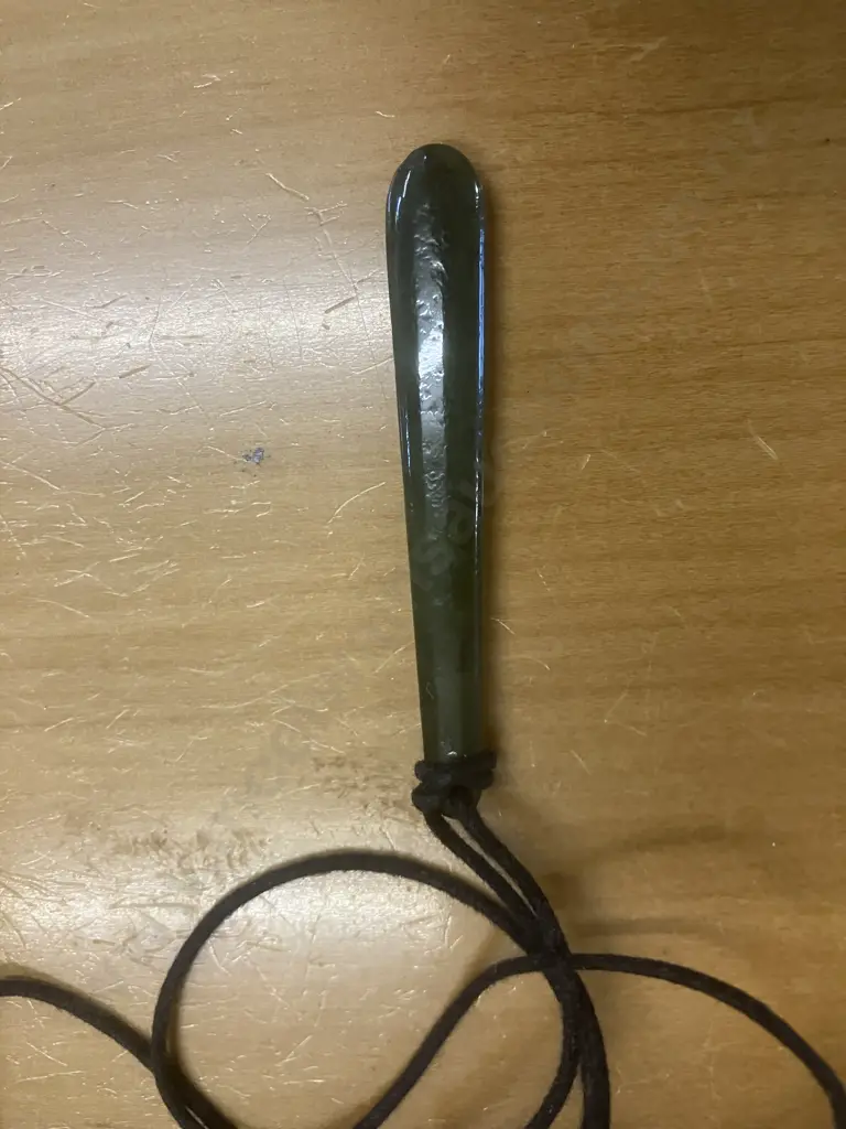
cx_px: 423
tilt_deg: -83.3
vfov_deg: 63.4
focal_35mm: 28
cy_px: 564
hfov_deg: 49.7
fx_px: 912
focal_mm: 3.99
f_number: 1.8
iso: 160
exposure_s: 1/50
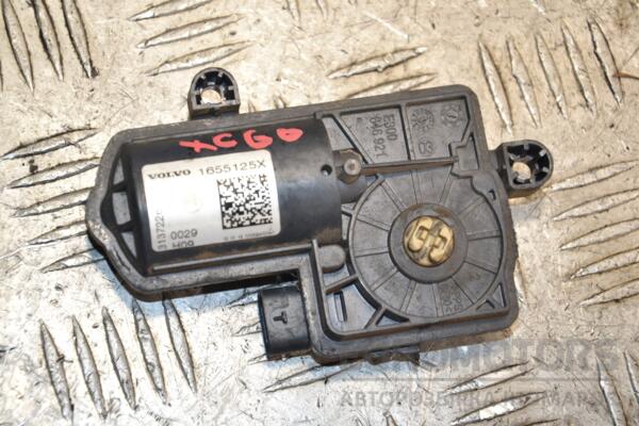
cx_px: 320
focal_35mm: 112
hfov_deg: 18.2
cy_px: 213
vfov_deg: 12.2
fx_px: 1997
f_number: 5.3
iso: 800
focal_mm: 75
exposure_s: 1/200
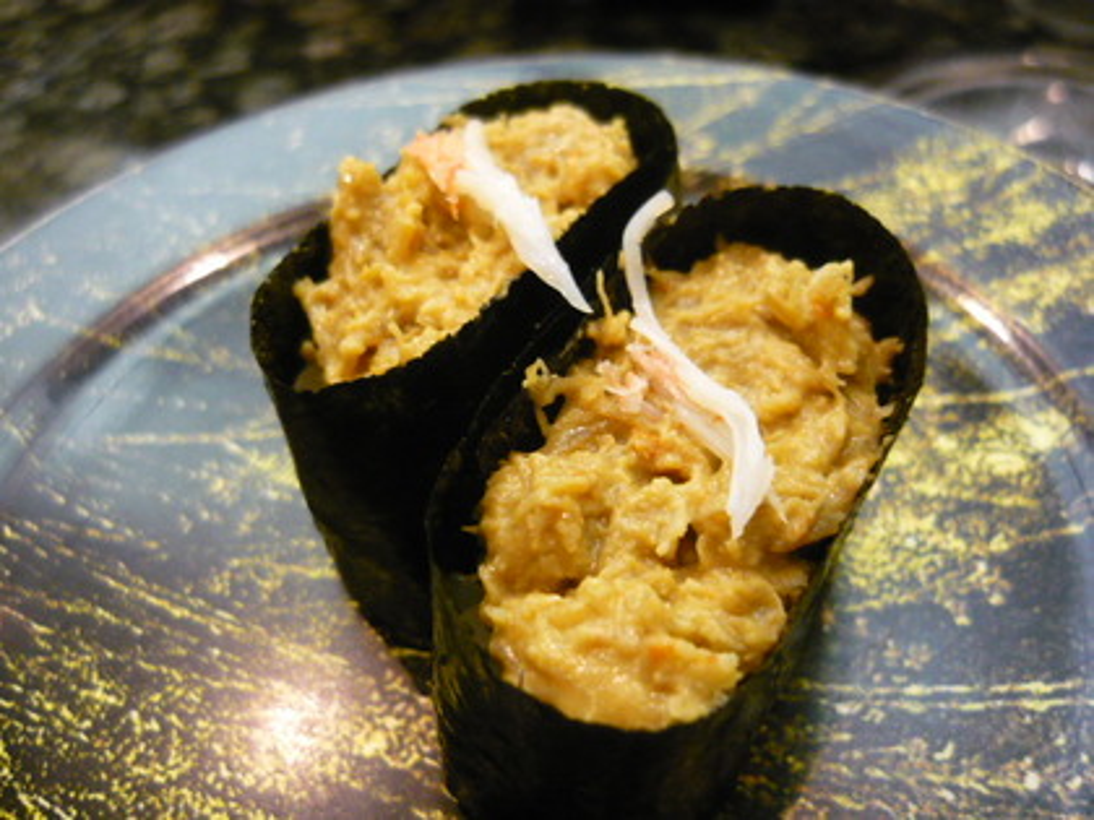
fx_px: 1043
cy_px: 410
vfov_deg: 42.9
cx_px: 547
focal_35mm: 33
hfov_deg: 55.4
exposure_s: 1/20
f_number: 2.8
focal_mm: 5.5
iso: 400
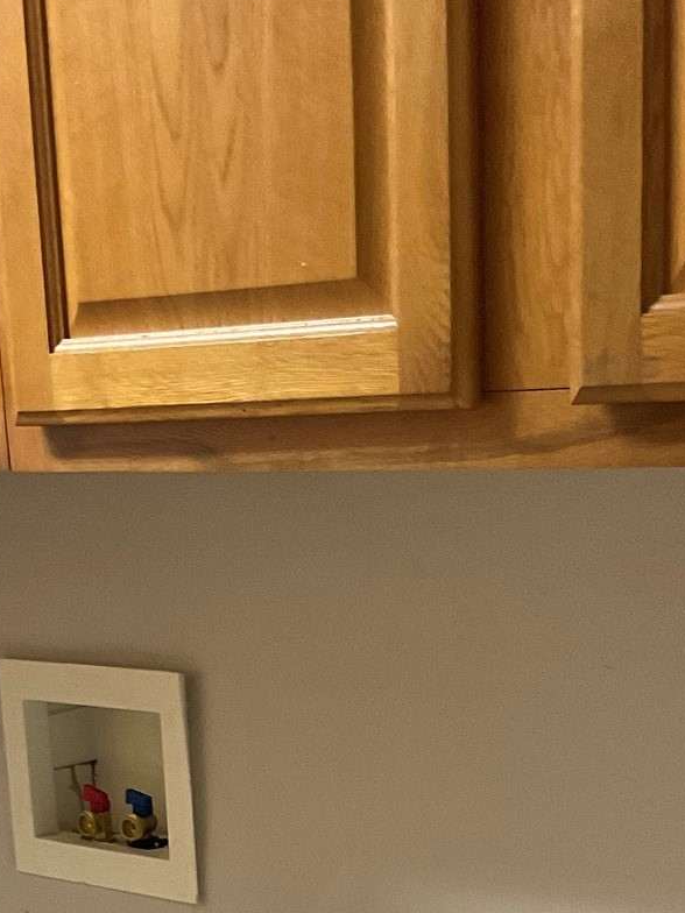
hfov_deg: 20.7
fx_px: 1873
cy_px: 932
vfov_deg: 25.9
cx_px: 243
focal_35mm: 71
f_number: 1.8
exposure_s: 1/60
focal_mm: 3
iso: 160
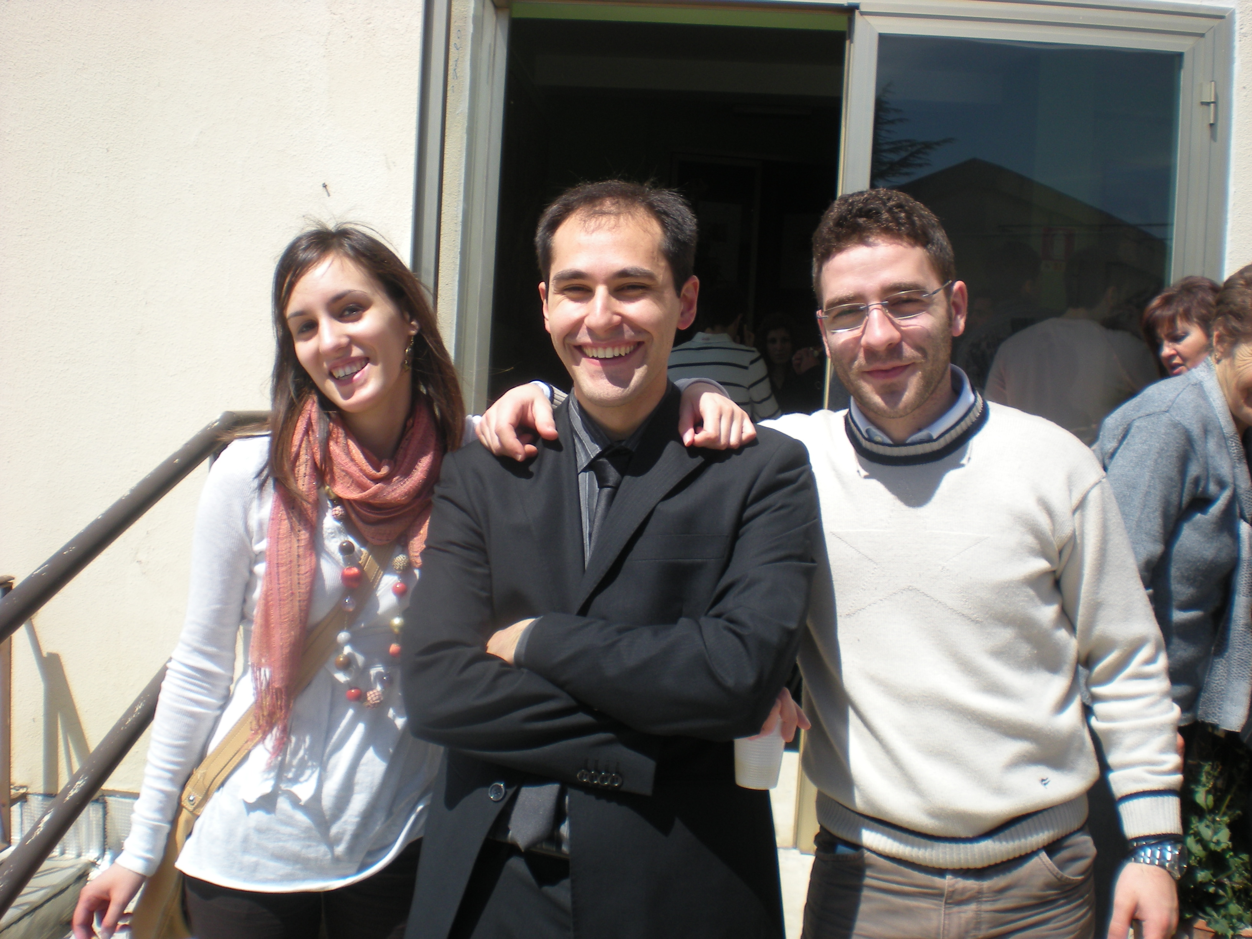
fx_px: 1374
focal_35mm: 38
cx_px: 626
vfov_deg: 37.7
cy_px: 470
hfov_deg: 49.0
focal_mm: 6.3
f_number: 4.6
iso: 64
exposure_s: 1/406
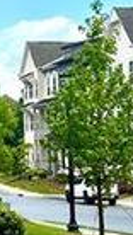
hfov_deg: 9.0
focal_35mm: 126
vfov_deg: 16.9
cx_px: -147
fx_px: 787
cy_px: 59
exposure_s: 1/3717
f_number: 1.78
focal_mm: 6.86
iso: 80
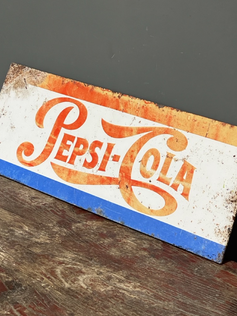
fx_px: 885
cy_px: 154
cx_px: 118
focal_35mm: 97
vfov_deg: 20.2
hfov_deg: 15.2
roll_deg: -1.1
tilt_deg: -19.2
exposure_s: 1/34
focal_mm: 9
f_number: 2.8
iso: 500
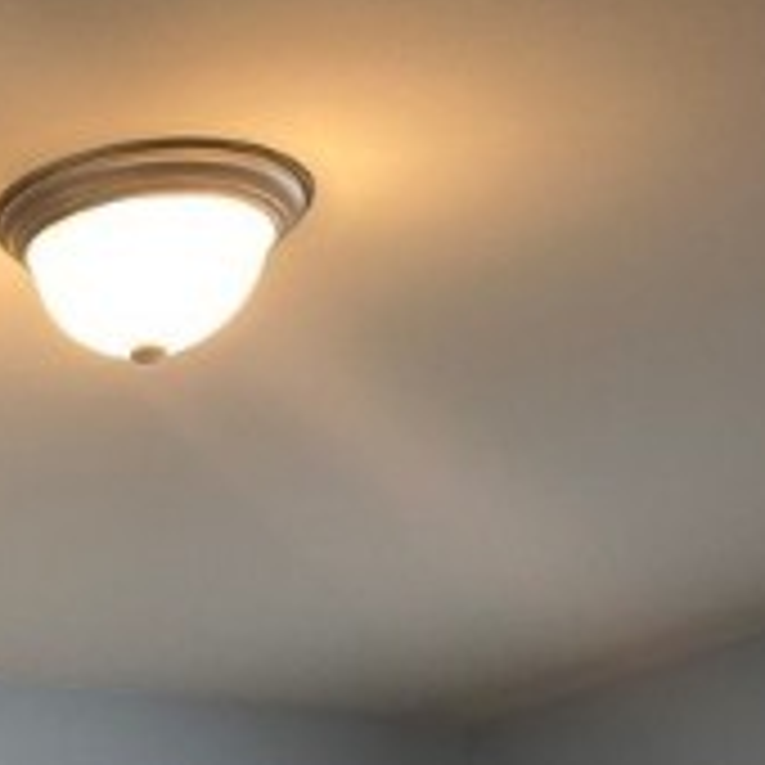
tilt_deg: -4.8
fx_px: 2600
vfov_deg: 14.0
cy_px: 1552
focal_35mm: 104
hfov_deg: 15.2
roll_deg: +0.1
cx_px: -464
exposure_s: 1/60
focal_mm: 4.25
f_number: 1.8
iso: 100
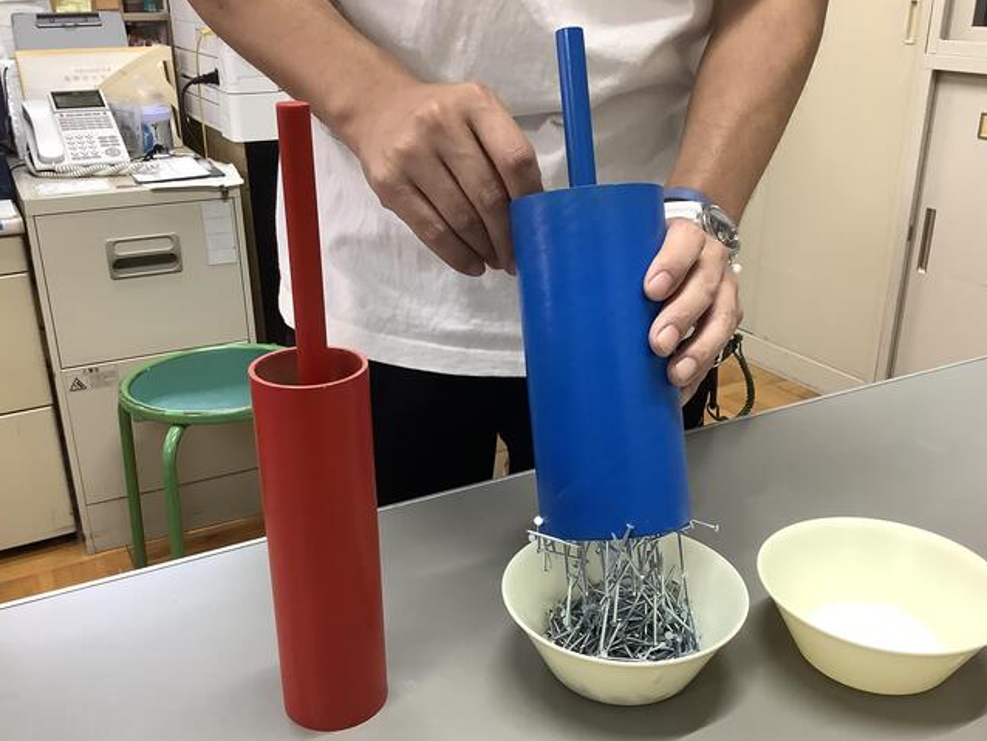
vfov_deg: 41.8
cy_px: 391
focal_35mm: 34
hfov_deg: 53.9
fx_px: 970
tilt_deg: -23.6
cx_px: 512
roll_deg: +0.5
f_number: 2.4
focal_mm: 3.3
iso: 160
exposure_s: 1/60
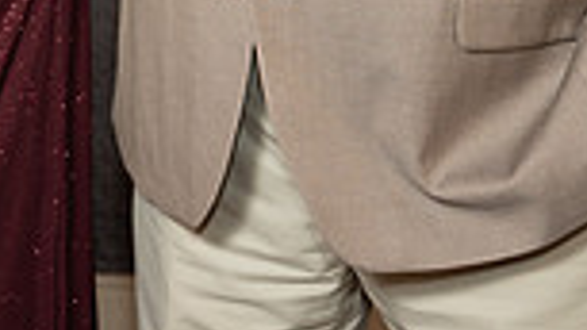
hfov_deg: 12.2
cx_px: -123
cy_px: -382
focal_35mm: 172
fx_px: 2677
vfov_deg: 6.8
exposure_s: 1/160
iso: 1000
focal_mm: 43.4
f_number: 2.8
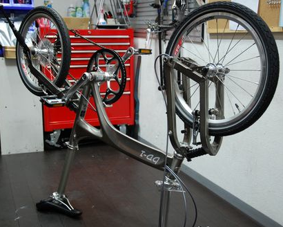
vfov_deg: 31.5
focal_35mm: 48
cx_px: 148
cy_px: 114
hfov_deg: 38.8
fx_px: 402
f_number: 4.2
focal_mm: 28
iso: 800
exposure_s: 1/30
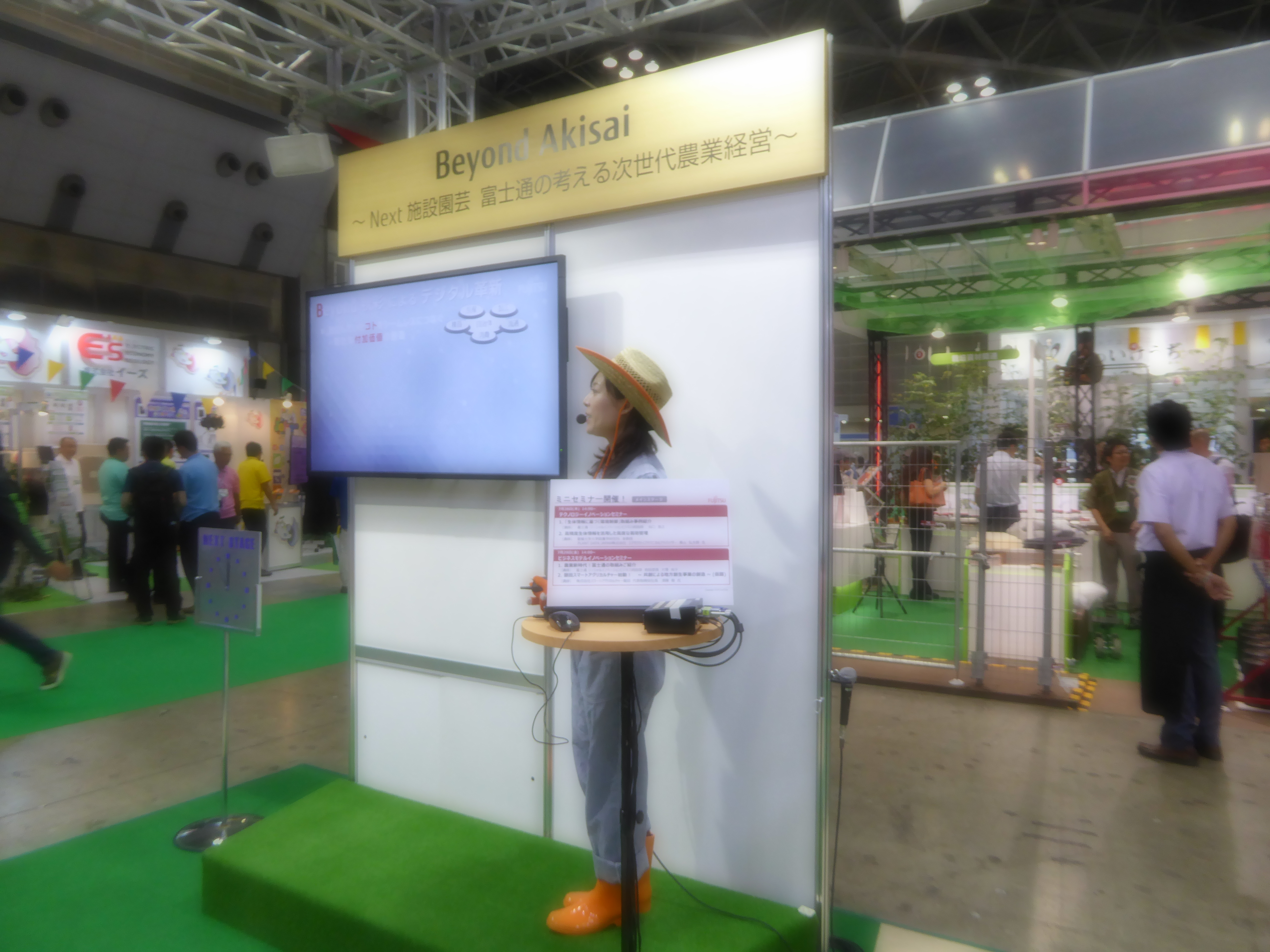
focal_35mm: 24
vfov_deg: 56.8
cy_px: 476
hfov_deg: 71.6
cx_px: 635
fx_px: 881
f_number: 3.3
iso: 250
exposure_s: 1/60
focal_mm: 4.3
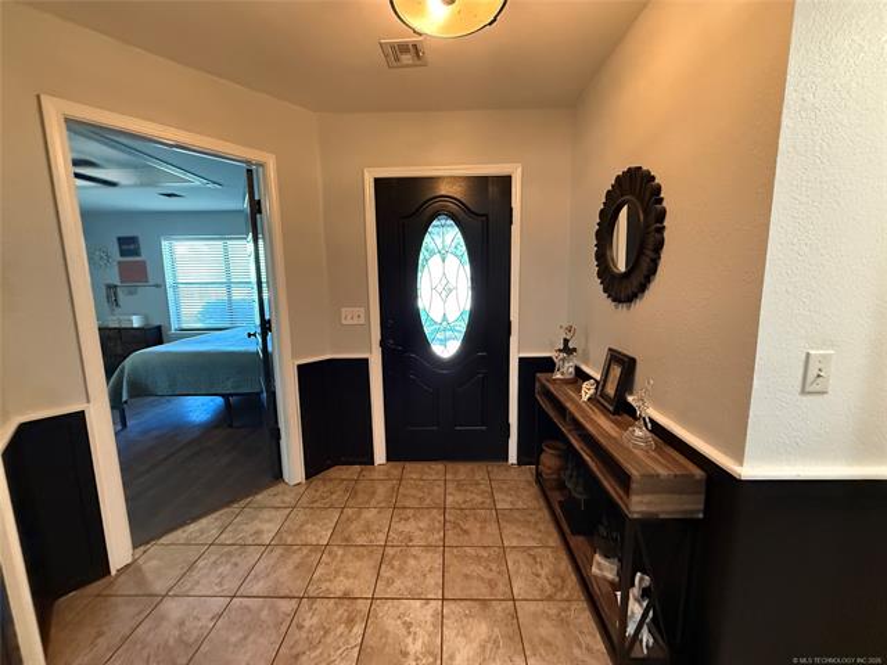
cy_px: 332
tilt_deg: -7.8
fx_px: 359
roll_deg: +0.8
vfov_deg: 85.7
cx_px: 444
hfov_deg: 102.1
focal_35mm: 14
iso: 800
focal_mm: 2.22
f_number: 2.2
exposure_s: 1/60
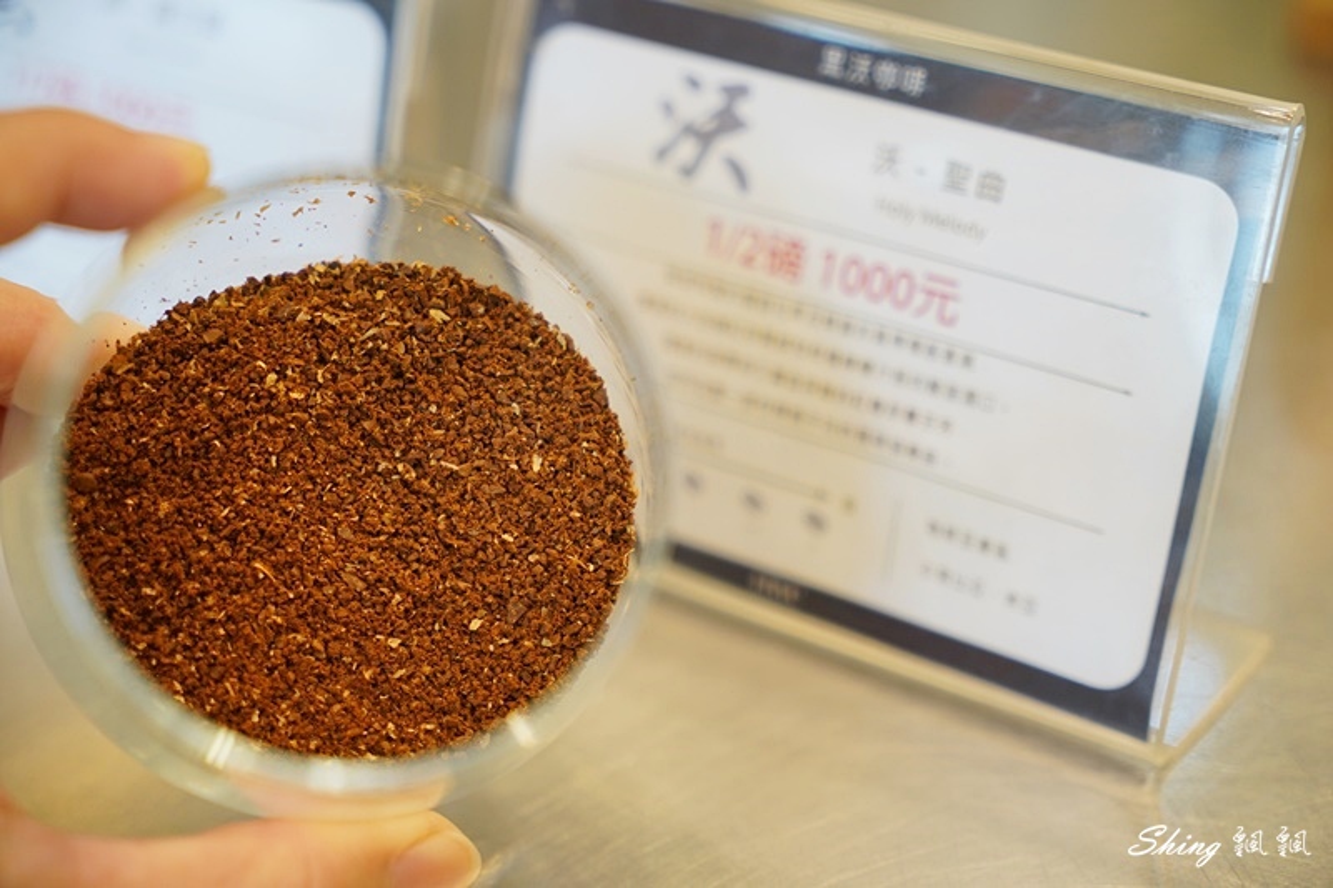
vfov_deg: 19.4
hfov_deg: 28.8
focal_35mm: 70
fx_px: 2591
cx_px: 666
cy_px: 444
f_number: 4
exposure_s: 1/80
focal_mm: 70
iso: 500
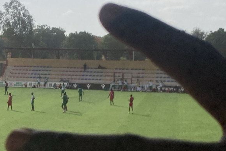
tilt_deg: -5.1
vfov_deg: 14.7
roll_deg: -0.5
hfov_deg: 21.5
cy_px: 95
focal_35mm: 93
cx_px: 25
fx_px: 584
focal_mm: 4.25
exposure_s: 1/7194
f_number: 1.8
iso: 32
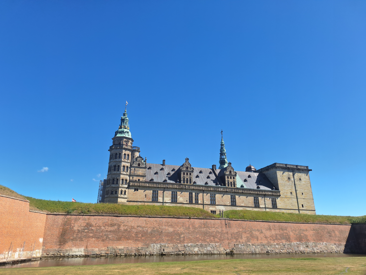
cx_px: 183
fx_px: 243
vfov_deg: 58.9
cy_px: 138
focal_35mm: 23
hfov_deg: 73.9
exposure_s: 1/1385
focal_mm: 5.54
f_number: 1.8
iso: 40
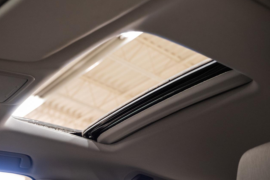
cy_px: 109
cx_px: 138
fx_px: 405
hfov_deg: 36.9
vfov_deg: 25.0
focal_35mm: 54
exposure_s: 1/40
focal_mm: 37.8
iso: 800
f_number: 3.2
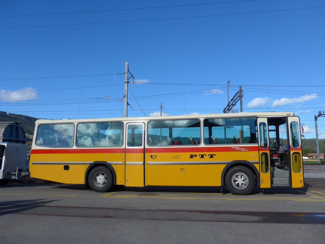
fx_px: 272
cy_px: 122
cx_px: 162
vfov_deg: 48.2
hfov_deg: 61.7
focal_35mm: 29
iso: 80
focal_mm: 6
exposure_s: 1/2000
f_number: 2.8
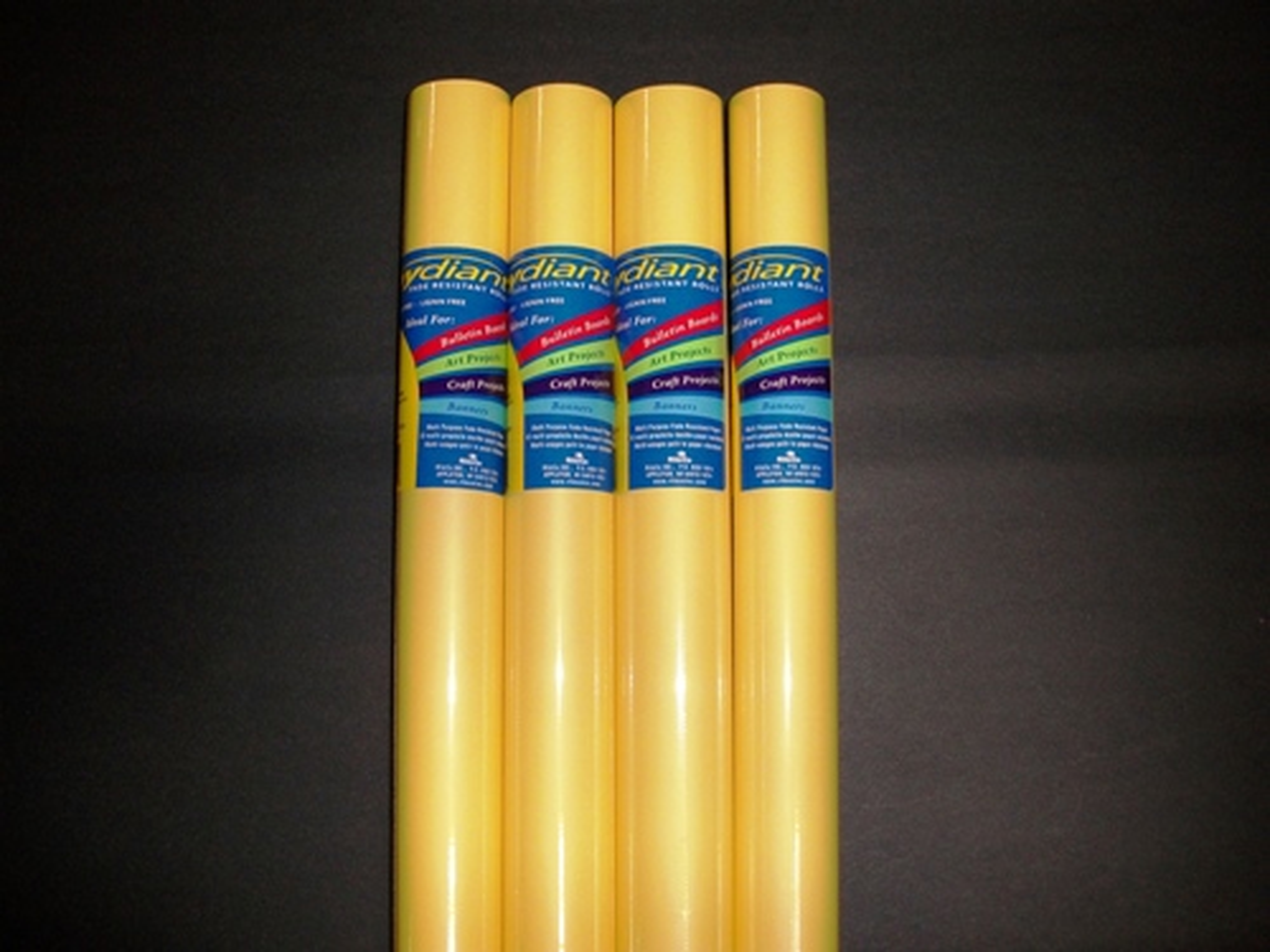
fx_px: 1284
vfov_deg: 40.7
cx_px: 635
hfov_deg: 52.6
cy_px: 476
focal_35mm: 35
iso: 200
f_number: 3.1
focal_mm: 6.3
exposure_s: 1/125
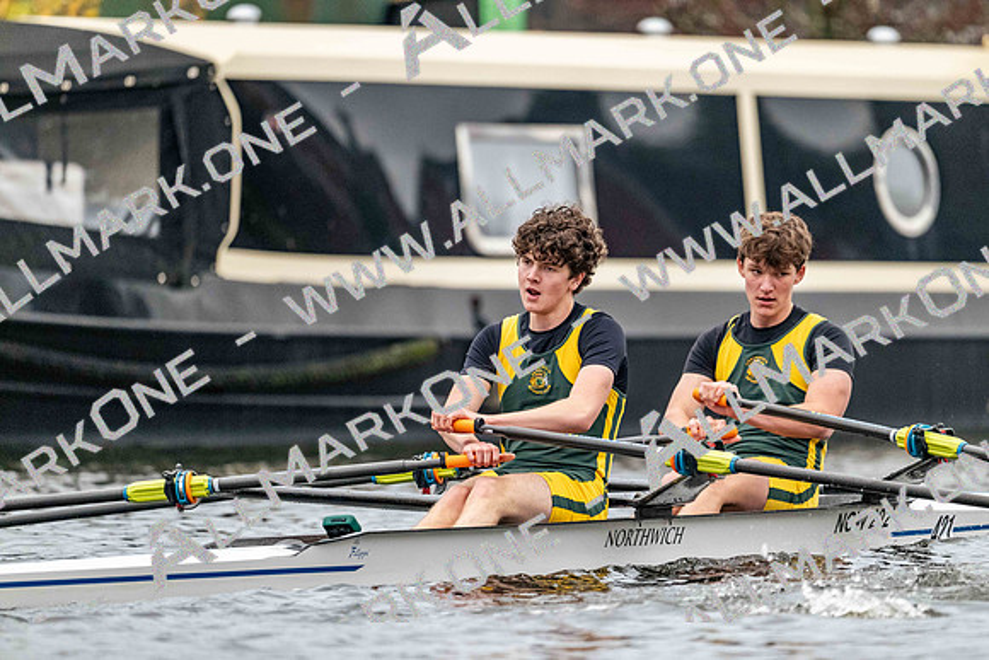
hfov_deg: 5.2
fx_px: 10991
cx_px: 494
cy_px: 330
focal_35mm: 400
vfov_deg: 3.4
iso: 4500
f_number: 4.5
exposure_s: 1/2000
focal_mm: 400
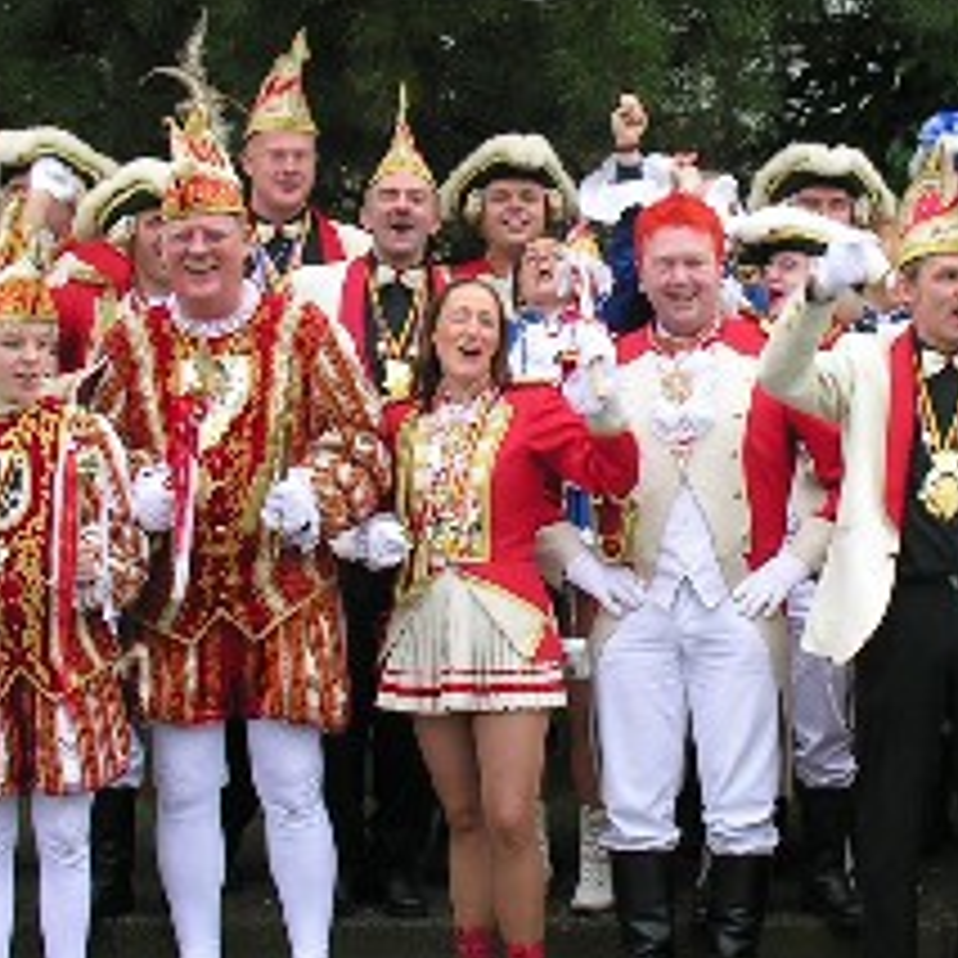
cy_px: 378
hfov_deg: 15.0
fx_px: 3632
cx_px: 580
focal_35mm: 116
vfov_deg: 15.0
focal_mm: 8.9
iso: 50
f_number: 3.6
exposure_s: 1/70.1
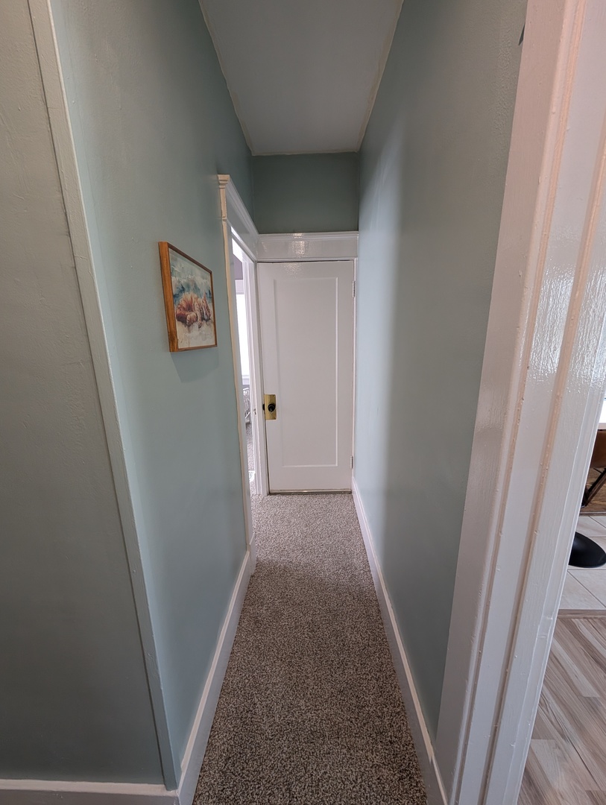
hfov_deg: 94.6
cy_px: 402
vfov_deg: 110.5
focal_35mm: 12
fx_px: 279
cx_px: 303
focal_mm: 2.02
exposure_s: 1/120
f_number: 1.7
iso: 292
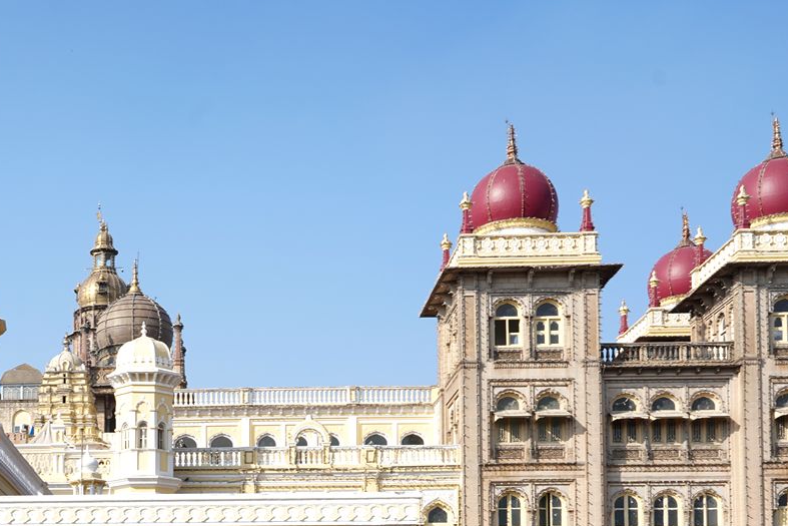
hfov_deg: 31.7
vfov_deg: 20.9
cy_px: 620
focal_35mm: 61
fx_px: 1335
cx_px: 121
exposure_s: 1/100
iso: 100
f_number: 11
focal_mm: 24
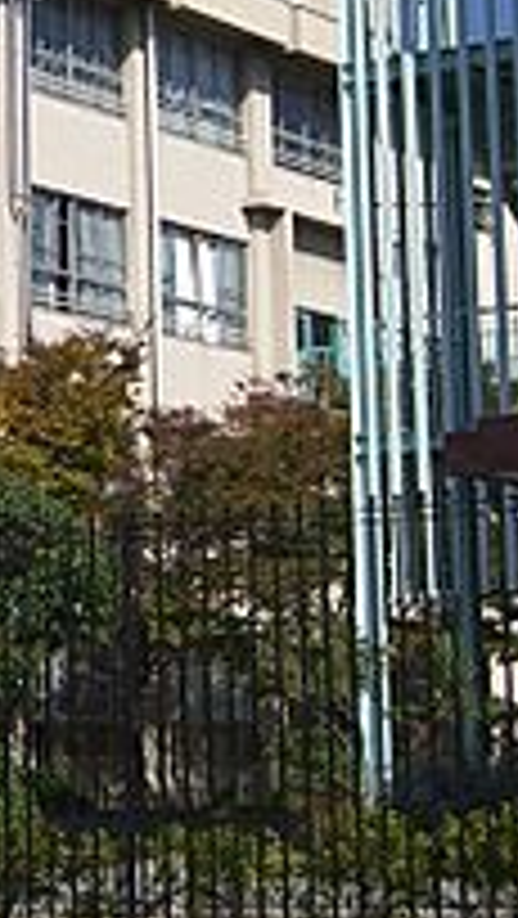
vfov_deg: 17.4
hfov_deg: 9.9
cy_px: 148
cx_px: 14
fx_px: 2974
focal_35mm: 122
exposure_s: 1/800
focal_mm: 7.9
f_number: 5.6
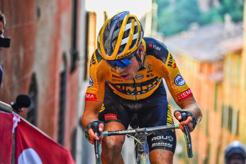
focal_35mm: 195
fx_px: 1332
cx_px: 123
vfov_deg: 7.0
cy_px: 82
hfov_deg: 10.6
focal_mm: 195
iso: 3200
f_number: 5.3
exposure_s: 1/1000
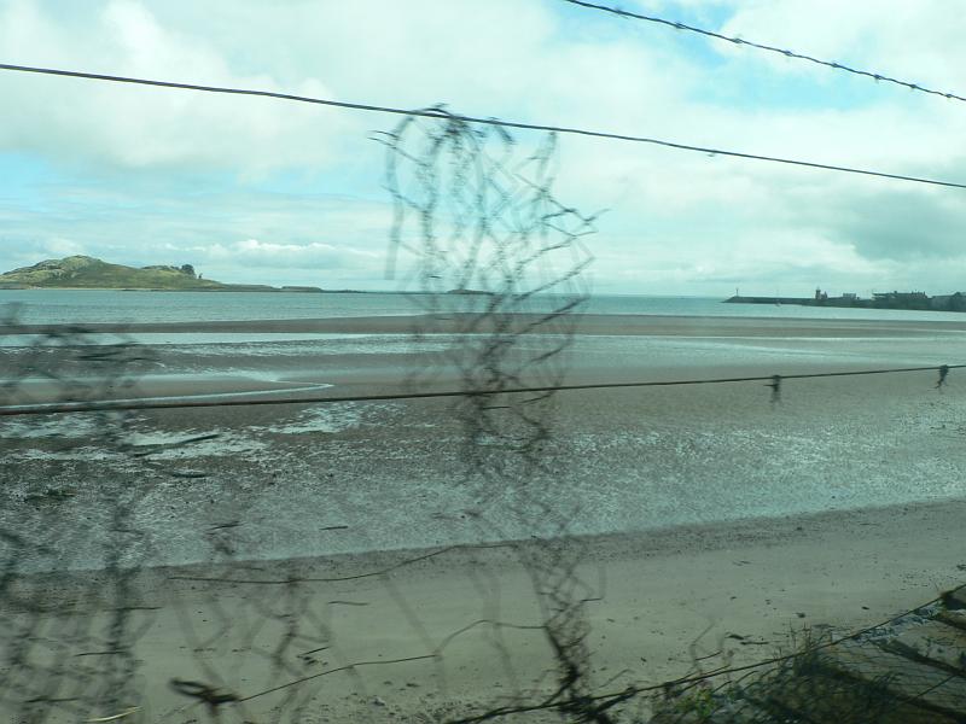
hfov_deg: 51.4
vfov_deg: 39.7
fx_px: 1005
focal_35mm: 36
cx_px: 483
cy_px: 362
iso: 80
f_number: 4.5
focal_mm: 6
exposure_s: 1/400
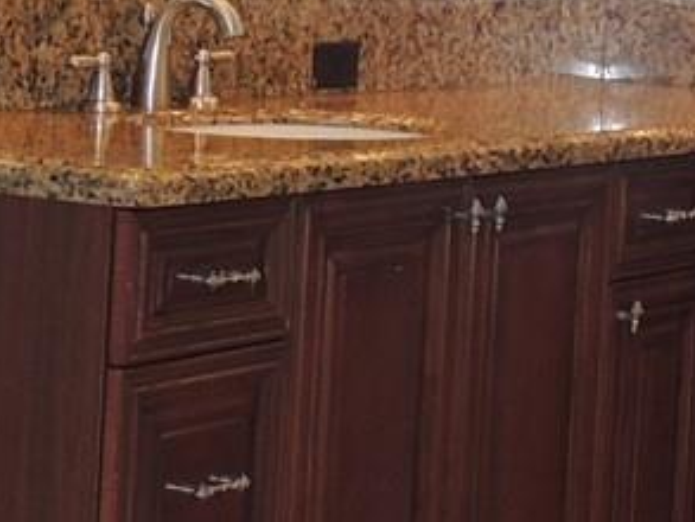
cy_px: -21
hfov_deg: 12.7
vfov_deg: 9.6
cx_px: 707
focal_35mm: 153
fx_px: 3073
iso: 200
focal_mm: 4.9
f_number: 3.1
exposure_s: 1/30
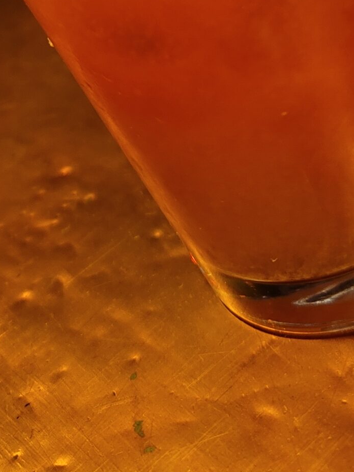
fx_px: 941
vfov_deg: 25.8
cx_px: 249
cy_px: -63
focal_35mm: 69
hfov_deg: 21.2
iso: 400
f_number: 1.8
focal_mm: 7
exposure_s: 1/40
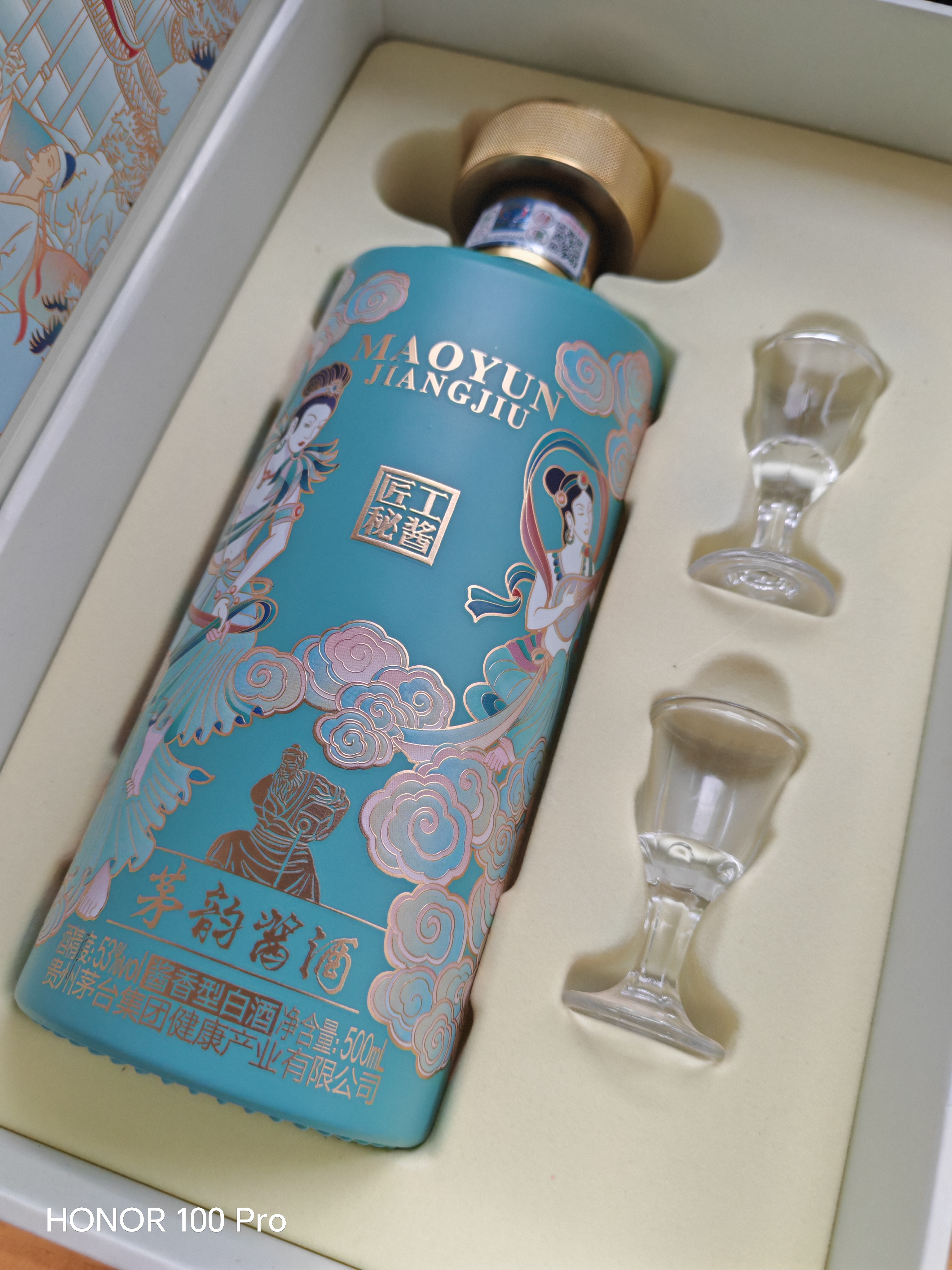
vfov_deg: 65.3
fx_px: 990
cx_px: 476
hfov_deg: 51.4
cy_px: 635
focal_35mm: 27
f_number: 1.95
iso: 200
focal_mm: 5.52
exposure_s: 1/100
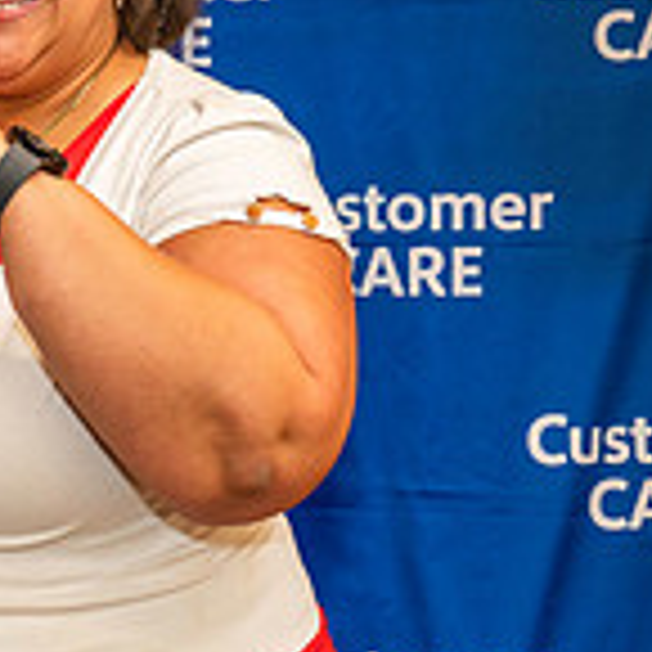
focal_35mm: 136
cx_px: -139
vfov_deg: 12.8
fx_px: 2898
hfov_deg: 12.5
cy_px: 209
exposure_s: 1/160
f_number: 4
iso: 1250
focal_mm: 40
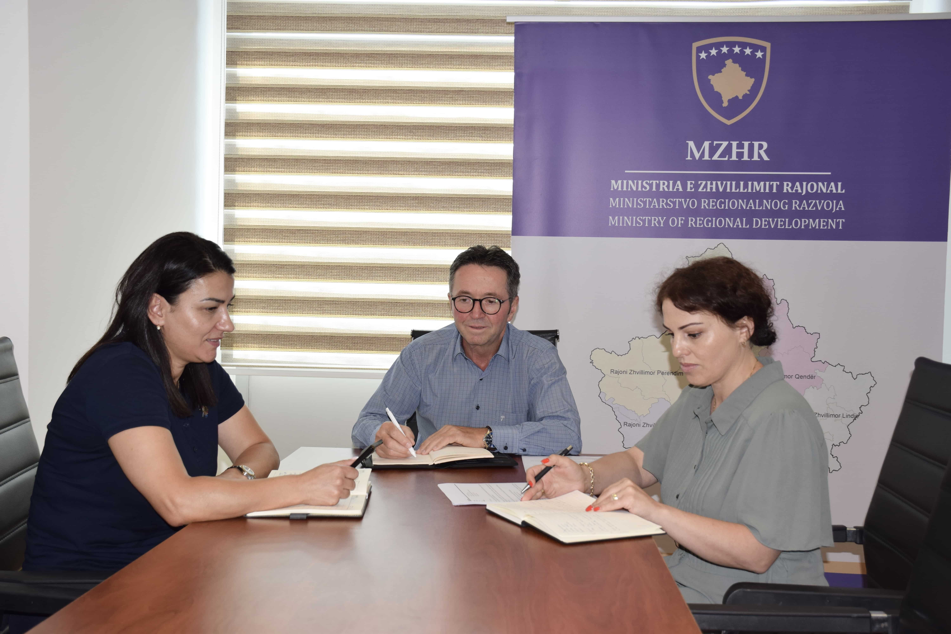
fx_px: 1030
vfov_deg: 34.2
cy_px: 317
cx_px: 476
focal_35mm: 39
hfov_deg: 49.6
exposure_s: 1/125
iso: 250
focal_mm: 26
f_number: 5.6
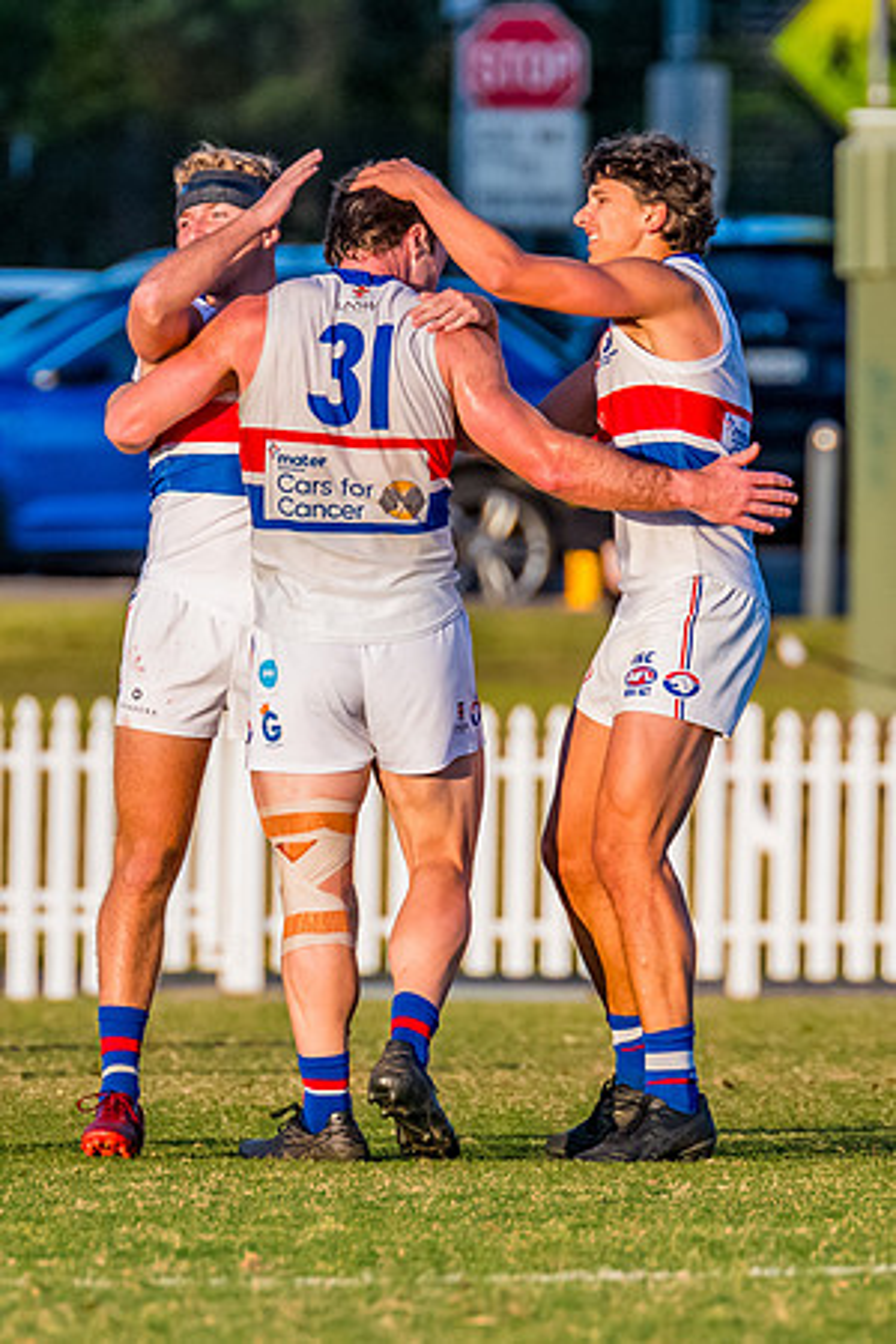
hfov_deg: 1.3
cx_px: 301
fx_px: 40045
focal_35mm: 1073
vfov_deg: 1.9
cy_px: 434
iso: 800
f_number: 7.1
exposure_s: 1/1600
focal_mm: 420
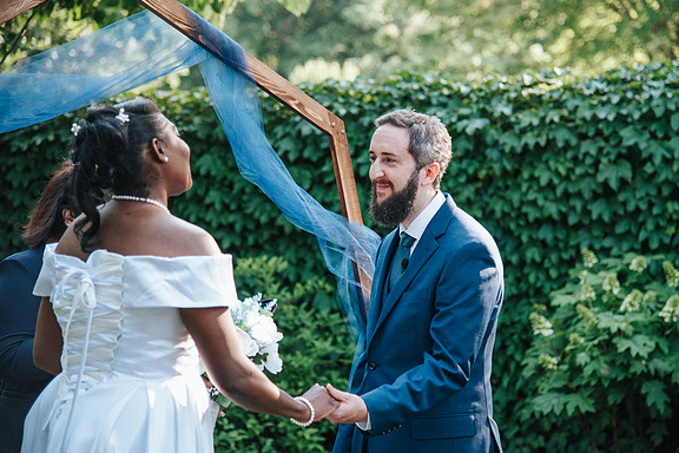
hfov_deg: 18.4
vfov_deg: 12.3
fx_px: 2093
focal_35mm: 111
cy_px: 203
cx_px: 375
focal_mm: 100
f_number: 4
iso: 450
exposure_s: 1/250
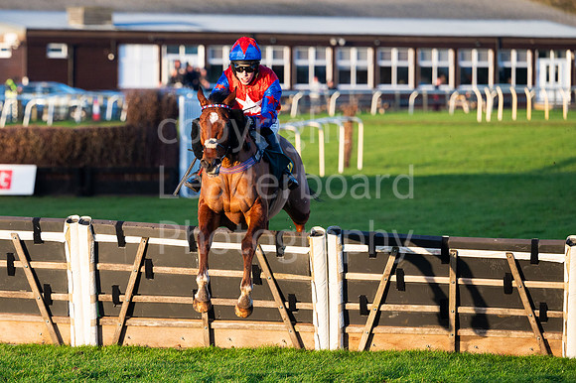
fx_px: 3892
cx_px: 193
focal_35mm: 243
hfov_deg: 8.5
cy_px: 189
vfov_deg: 5.6
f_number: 3.5
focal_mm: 170
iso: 800
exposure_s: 1/3200
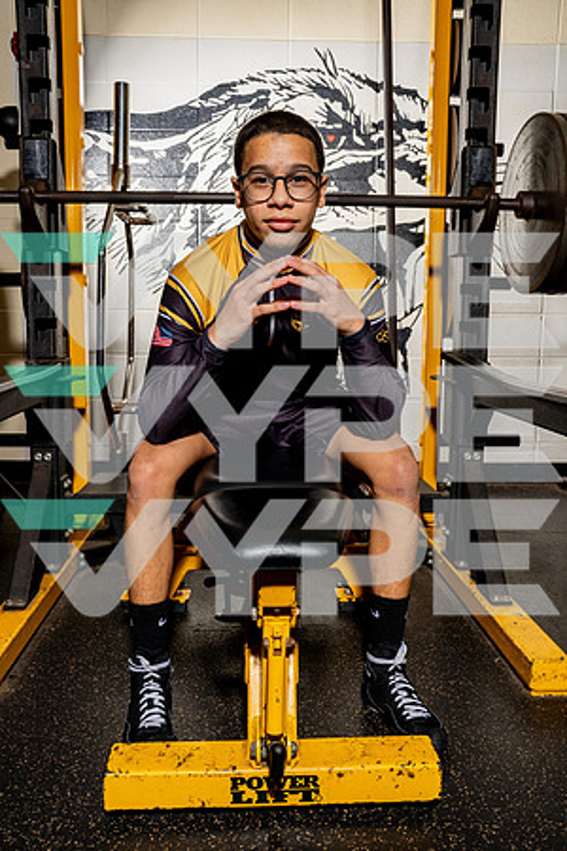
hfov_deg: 38.9
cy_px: 426
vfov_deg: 55.8
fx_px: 803
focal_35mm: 34
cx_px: 284
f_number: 8
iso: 100
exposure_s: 1/200
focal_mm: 34
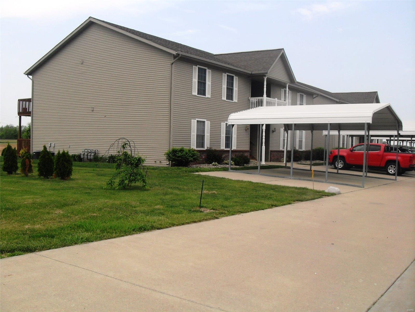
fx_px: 444
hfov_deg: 50.1
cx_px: 208
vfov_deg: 38.7
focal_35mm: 37
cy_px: 156
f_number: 8.9
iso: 80
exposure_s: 1/125
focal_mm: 6.3
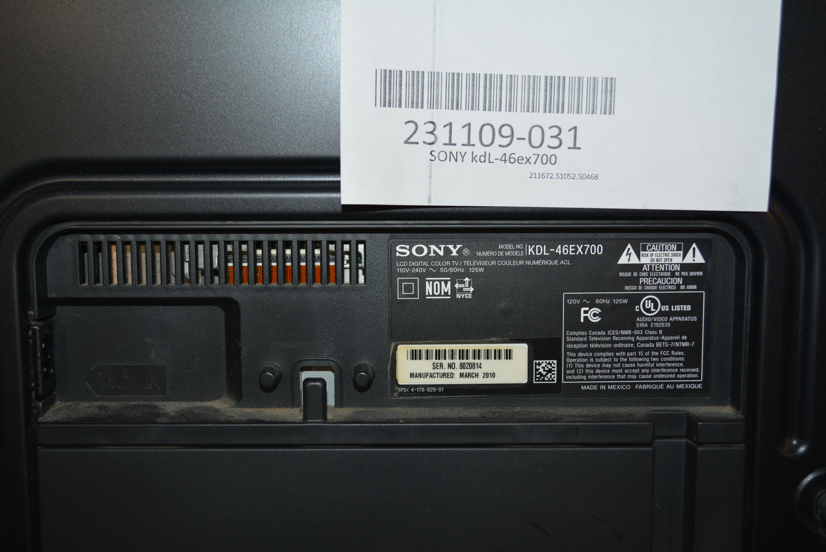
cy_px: 276
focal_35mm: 48
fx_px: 1102
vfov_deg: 28.1
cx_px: 413
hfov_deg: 41.1
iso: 360
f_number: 4.8
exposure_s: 1/60
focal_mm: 32
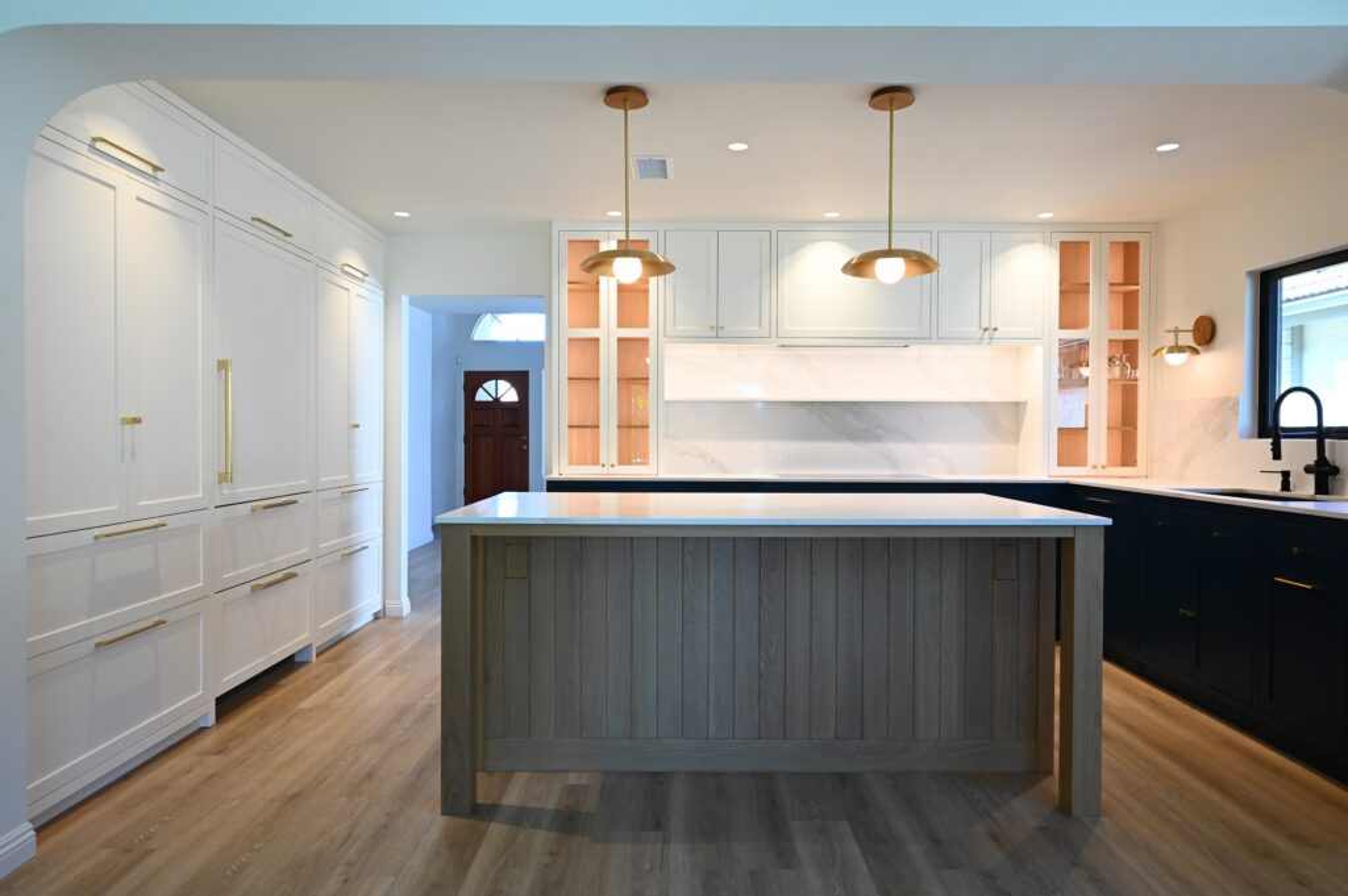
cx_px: 674
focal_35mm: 22
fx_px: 823
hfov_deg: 78.6
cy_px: 448
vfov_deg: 57.1
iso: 1000
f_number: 7.1
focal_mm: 22
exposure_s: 1/60
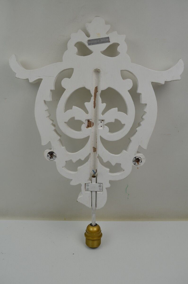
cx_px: 94
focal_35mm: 33
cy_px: 142
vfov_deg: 57.3
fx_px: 260
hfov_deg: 39.8
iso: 280
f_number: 5.6
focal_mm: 22
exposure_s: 1/125
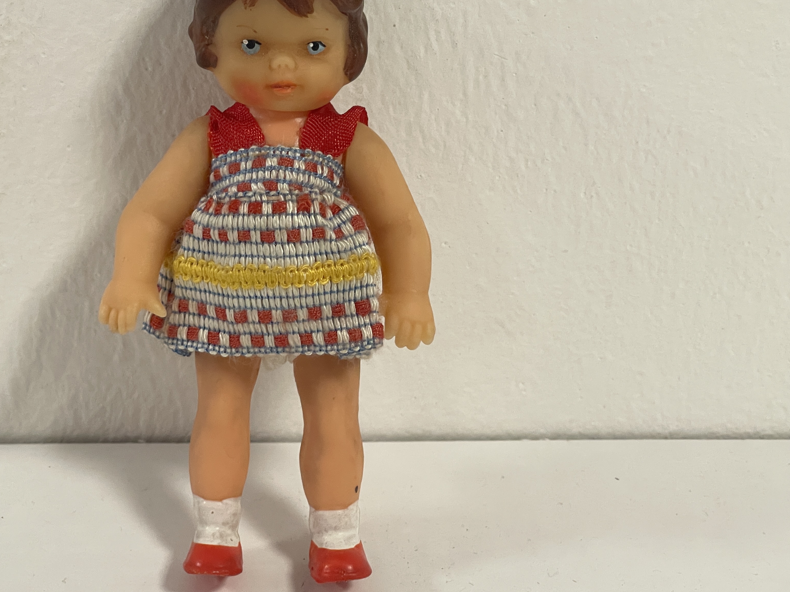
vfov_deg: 17.6
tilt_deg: -22.2
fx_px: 1917
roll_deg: -2.1
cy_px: 255
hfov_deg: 23.2
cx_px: 290
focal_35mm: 84
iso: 160
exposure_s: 1/50
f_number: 2.2
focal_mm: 7.5
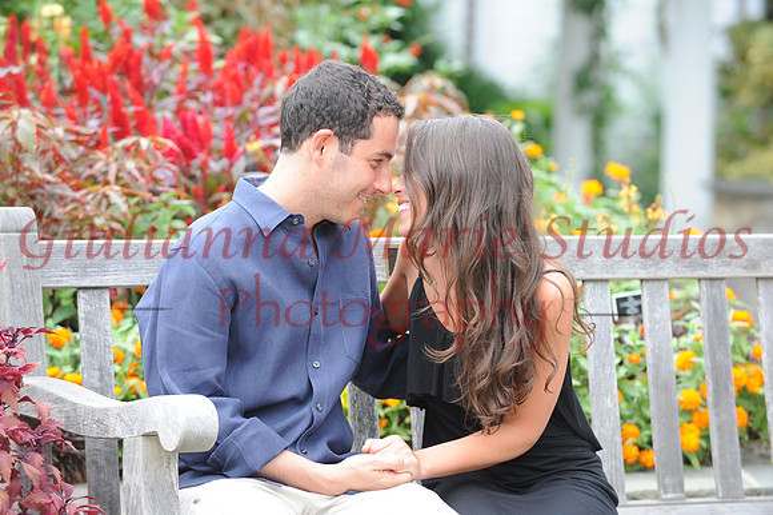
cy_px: 258
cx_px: 386
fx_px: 3755
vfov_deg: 7.8
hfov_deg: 11.8
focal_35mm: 175
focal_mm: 175
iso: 500
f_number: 5.6
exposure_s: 1/125
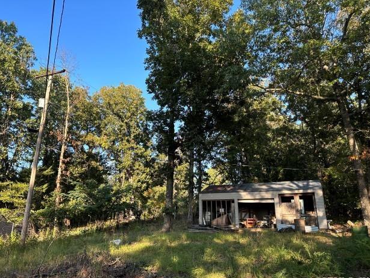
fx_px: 267
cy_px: 144
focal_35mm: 25
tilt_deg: +17.6
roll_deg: -1.2
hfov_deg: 69.4
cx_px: 183
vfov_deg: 54.9
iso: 80
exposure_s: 1/503
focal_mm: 6.86
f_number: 1.78
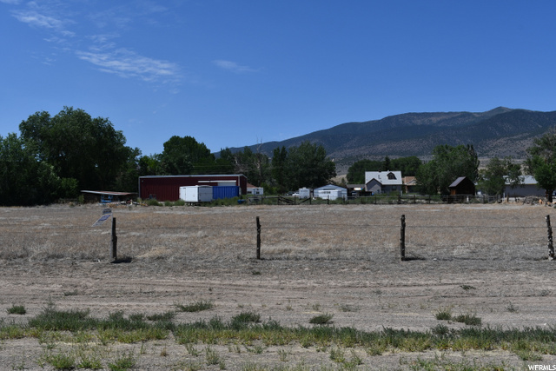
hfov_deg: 46.4
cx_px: 278
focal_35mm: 42
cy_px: 186
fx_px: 649
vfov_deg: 31.9
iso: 100
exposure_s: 1/400
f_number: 10
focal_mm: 28
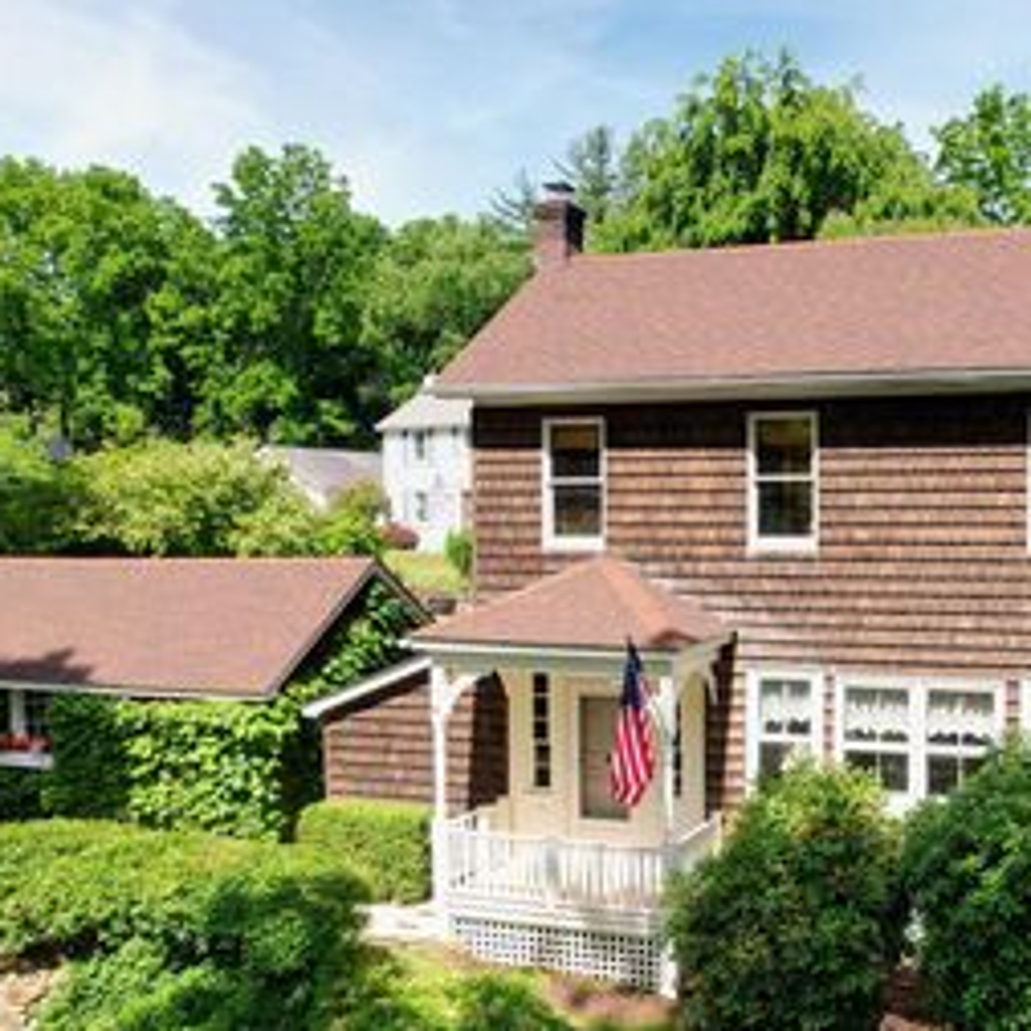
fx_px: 1247
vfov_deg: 44.7
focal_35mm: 37
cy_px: 605
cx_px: 746
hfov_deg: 43.8
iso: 100
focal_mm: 8.38
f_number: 2.8
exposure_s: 1/60
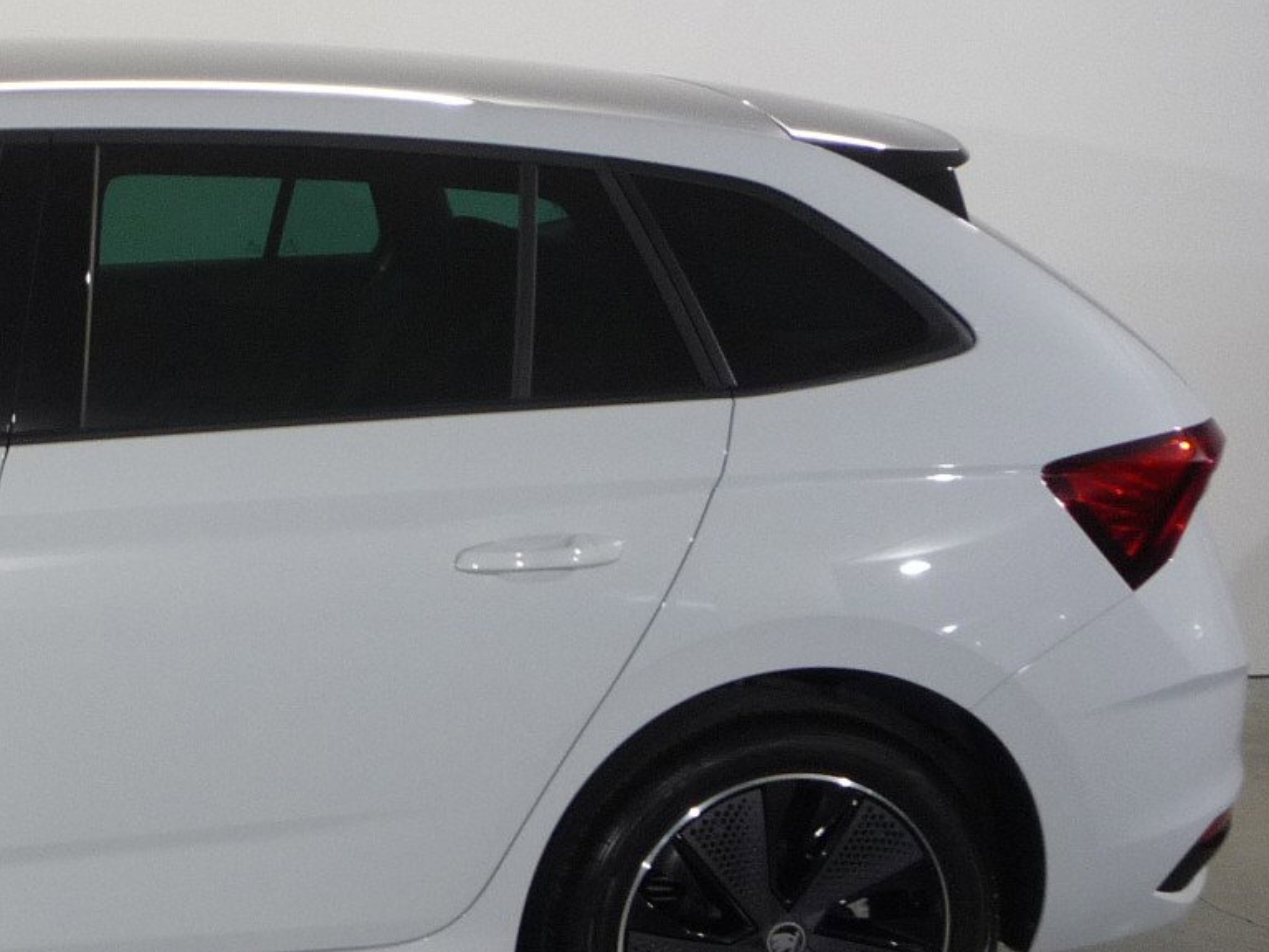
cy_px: 580
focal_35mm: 80
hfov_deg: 22.7
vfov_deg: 18.4
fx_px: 2933
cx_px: -213
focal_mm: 5.2
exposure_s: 1/30
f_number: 3.3
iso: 125
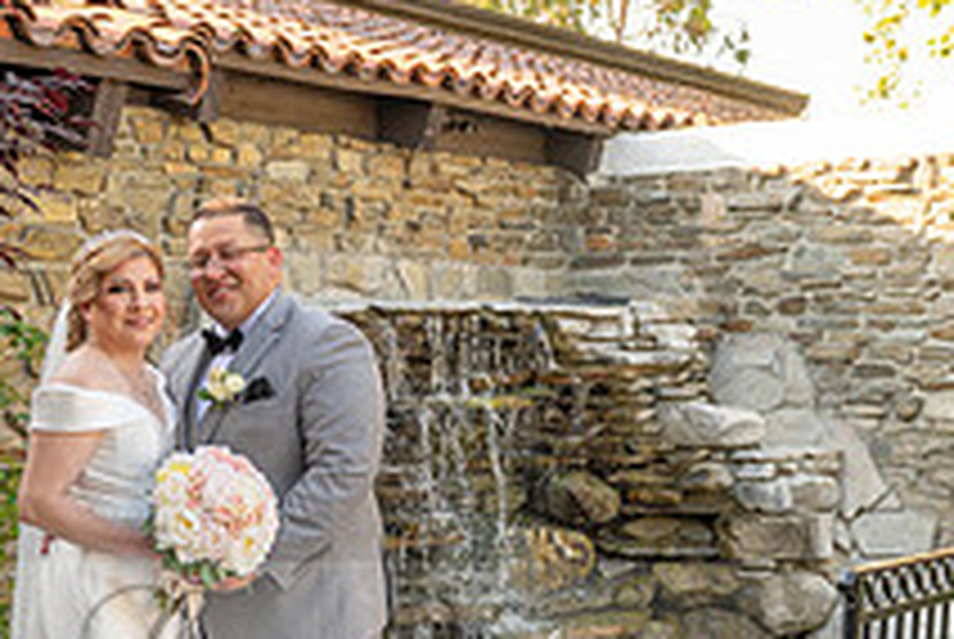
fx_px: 1884
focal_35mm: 71
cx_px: 400
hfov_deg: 28.4
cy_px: 668
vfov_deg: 18.6
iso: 200
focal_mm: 26
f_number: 4
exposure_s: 1/250
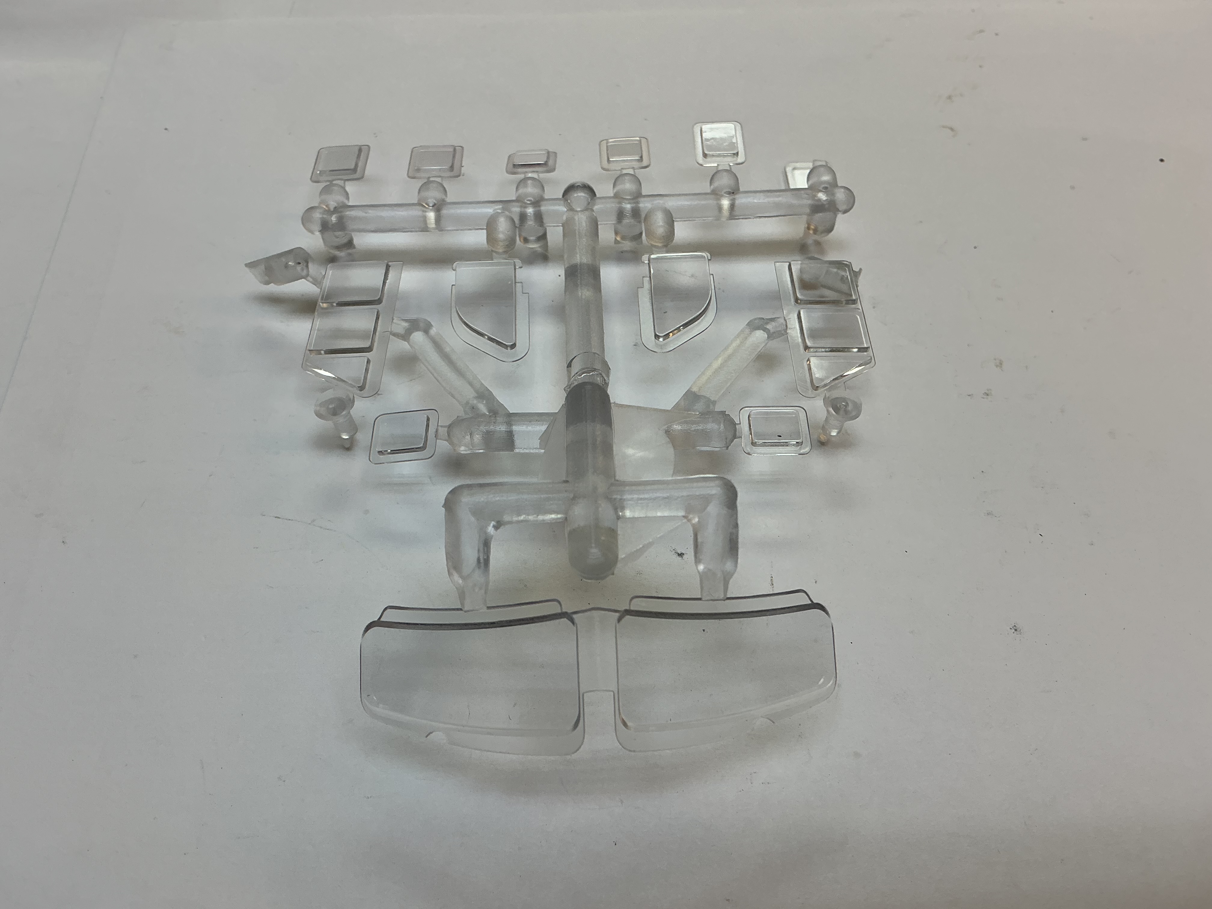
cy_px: 454
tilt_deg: -57.2
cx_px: 606
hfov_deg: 61.7
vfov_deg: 48.2
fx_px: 1015
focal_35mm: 29
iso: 16
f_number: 1.8
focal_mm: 3
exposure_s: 1/125
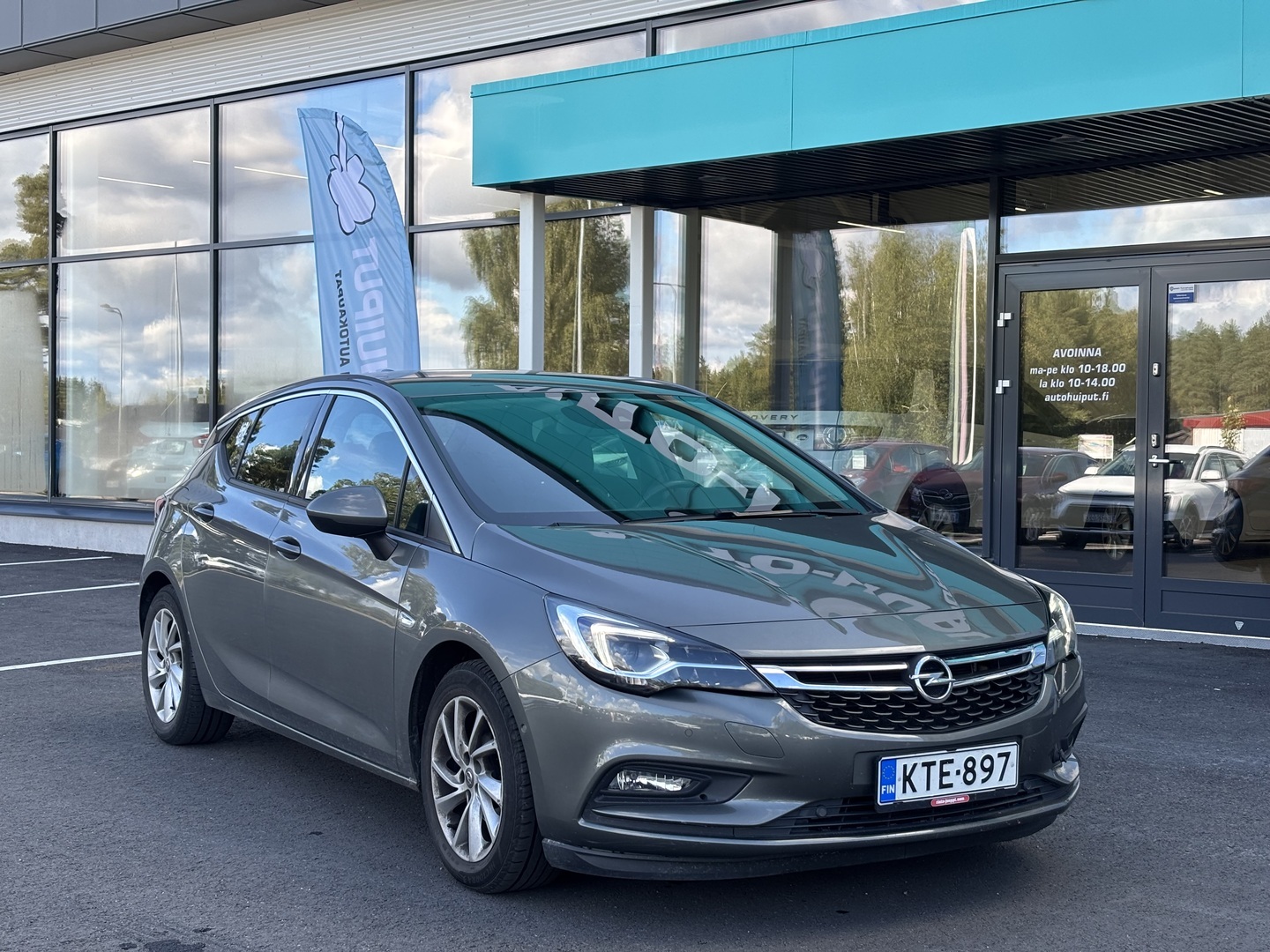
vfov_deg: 28.0
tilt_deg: -1.1
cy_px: 476
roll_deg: -0.4
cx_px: 635
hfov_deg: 36.8
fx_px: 1908
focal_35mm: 52
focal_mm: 5.96
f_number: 1.6
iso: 32
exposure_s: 1/477
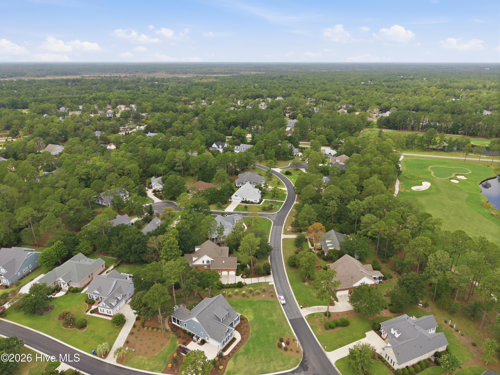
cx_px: 250
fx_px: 347
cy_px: 188
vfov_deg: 56.8
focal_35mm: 24
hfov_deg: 71.6
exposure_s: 1/1600
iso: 100
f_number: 1.8
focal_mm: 8.7
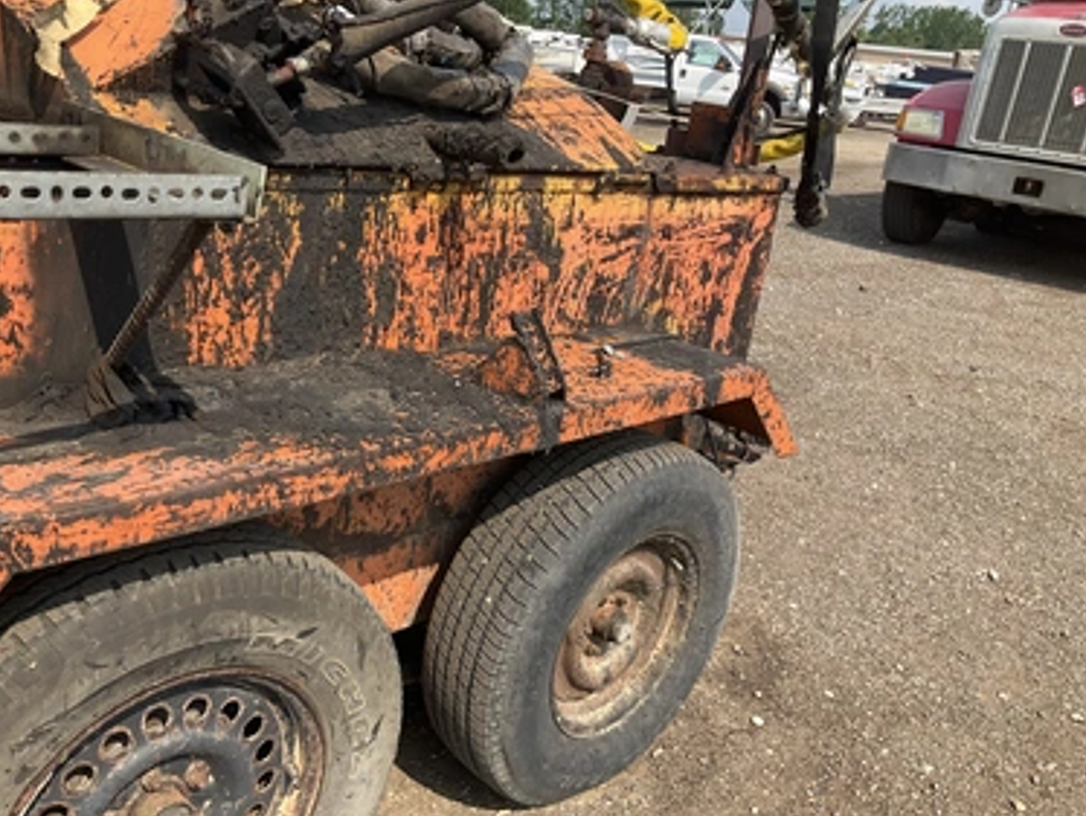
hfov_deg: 58.3
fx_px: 973
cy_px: 407
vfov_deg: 45.5
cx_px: 514
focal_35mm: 31
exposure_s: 1/944
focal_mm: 3
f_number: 1.8
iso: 25
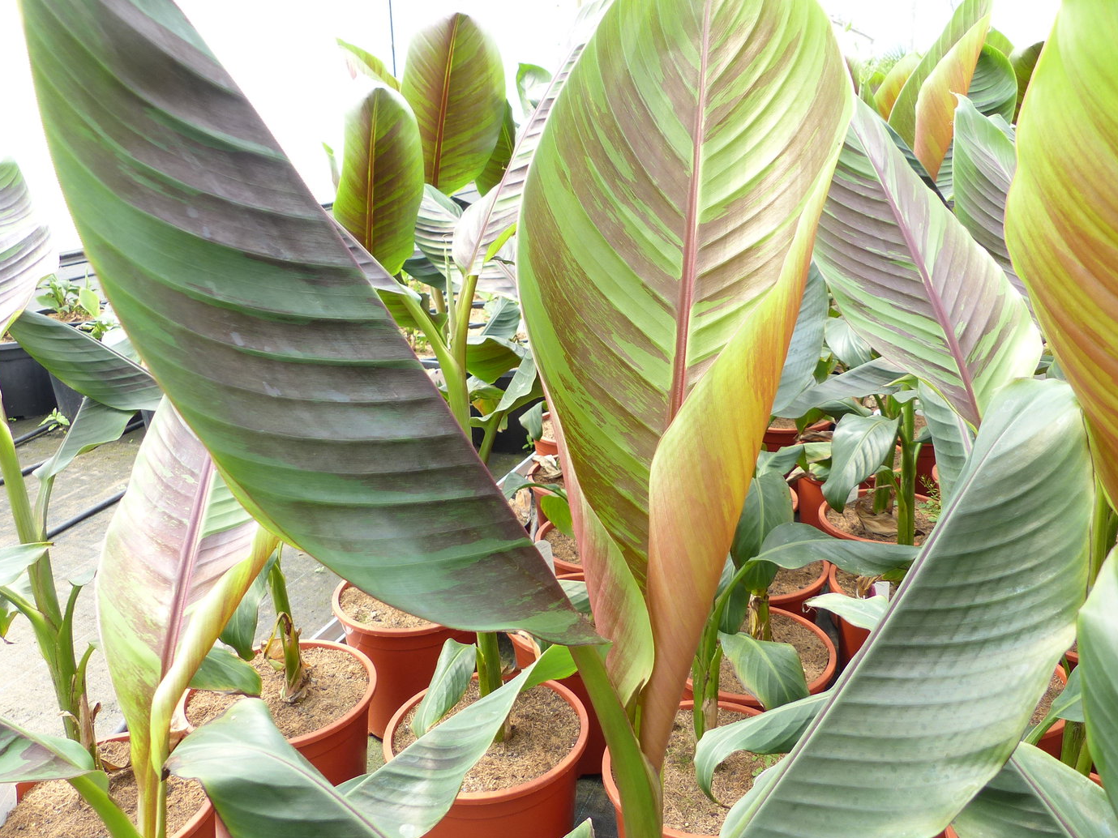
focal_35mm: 29
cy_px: 357
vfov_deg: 48.1
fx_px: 937
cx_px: 626
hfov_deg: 61.5
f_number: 2.8
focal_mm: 4.5
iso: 100
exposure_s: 1/80
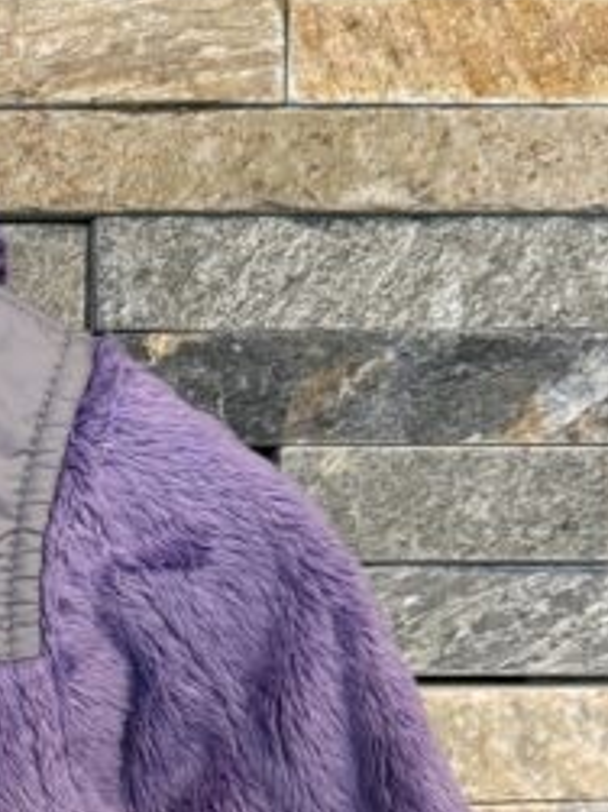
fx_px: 2297
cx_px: -505
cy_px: 835
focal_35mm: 98
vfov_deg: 19.4
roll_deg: +0.0
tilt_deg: -5.0
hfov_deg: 13.5
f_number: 1.78
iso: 125
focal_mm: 6.76
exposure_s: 1/50
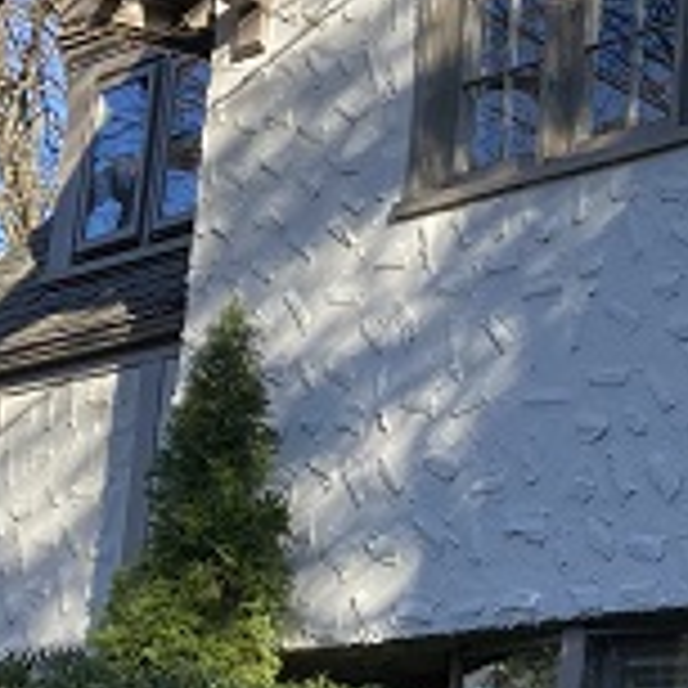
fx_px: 2901
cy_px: 297
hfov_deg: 13.0
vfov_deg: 13.5
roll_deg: -3.6
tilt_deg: +14.6
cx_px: 931
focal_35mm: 129
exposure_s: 1/615
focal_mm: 3.99
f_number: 1.8
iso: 20
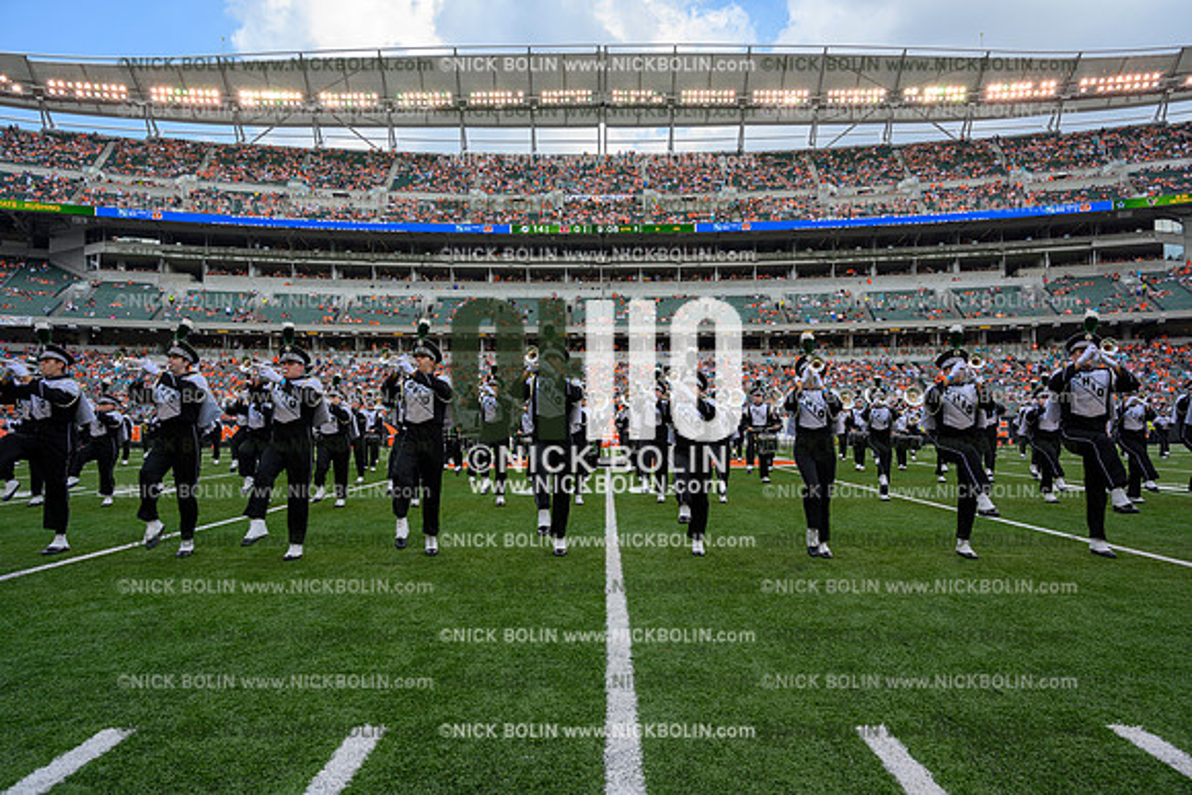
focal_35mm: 24
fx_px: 795
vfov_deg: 53.2
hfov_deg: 73.7
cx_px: 596
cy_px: 398
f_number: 7.1
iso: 80
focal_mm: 24
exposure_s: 1/100
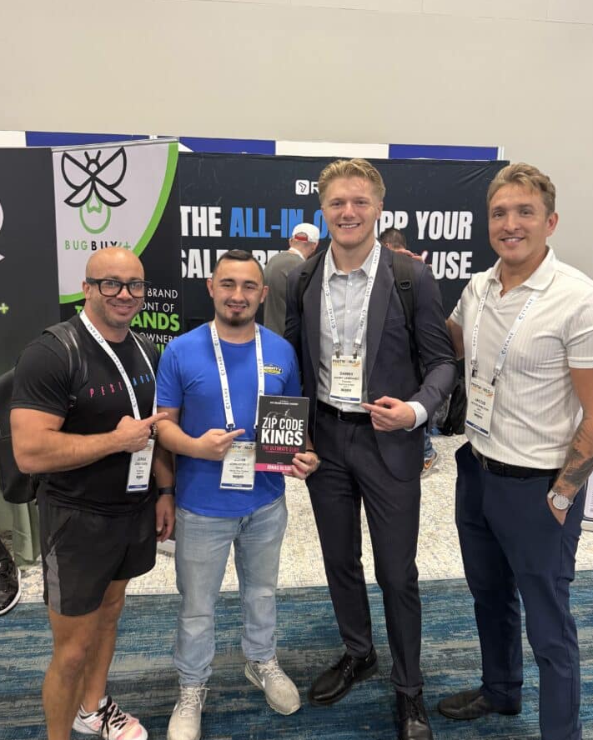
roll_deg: -1.1
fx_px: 592
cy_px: 343
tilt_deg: -10.4
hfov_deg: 53.2
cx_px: 299
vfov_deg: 64.0
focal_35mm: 27
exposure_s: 1/48
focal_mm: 6.76
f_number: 1.78
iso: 200
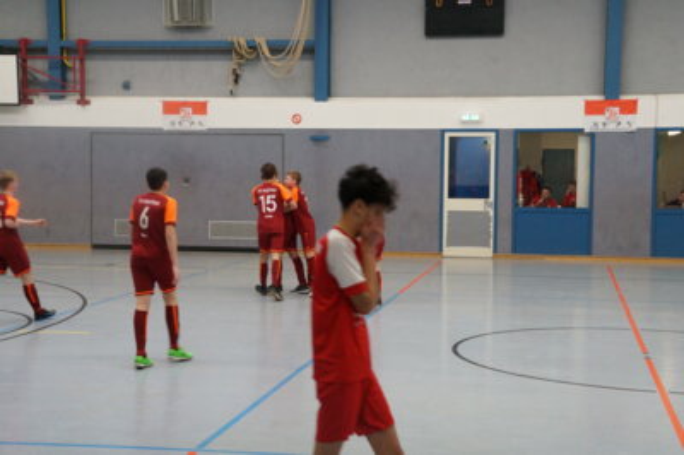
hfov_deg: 33.4
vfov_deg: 22.6
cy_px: 228
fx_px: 1139
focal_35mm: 60
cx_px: 342
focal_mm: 40
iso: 3200
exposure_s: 1/80
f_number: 13
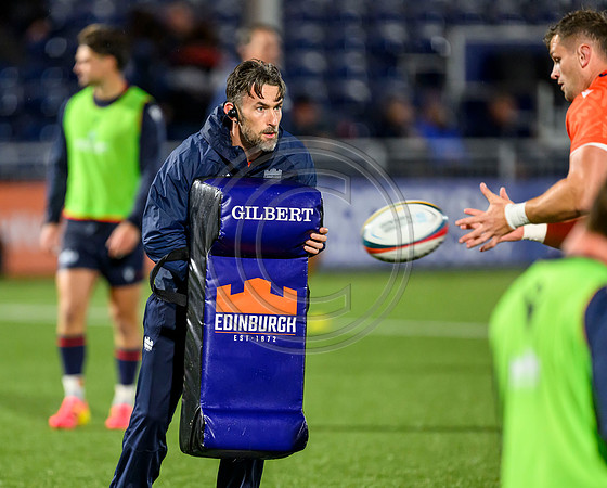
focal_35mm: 489
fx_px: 8794
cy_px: 264
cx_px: 211
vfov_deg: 3.2
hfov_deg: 4.0
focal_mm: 400
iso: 5000
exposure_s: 1/640
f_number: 2.8
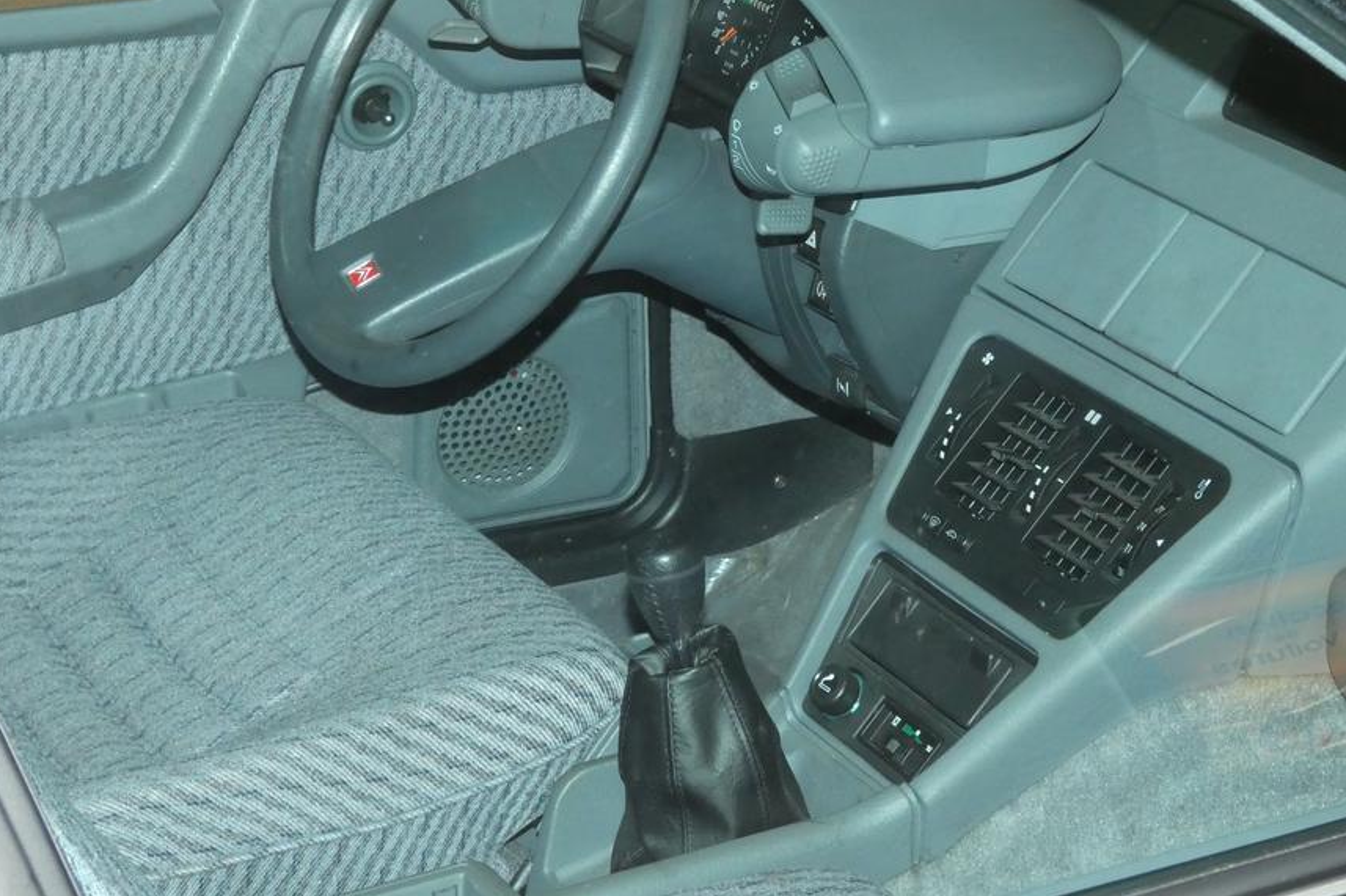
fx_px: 3439
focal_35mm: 92
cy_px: 422
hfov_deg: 22.1
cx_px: 694
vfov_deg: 14.9
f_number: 4.4
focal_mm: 13.3
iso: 800
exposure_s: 1/60
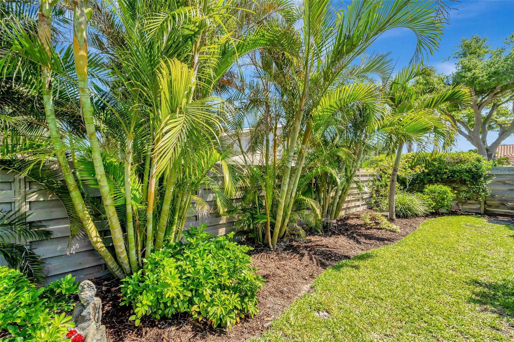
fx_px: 200
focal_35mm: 14
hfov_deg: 104.3
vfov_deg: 81.2
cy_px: 171
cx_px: 257
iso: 250
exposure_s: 1/250
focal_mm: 14
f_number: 9
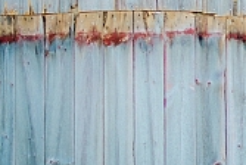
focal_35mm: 230
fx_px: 1574
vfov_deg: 6.0
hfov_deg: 8.6
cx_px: 443
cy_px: 147
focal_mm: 50
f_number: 2
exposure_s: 1/1250
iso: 200
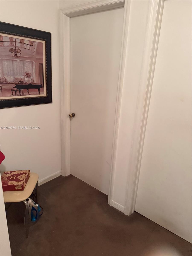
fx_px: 177
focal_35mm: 24
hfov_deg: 56.8
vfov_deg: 71.6
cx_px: 96
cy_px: 128
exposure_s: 1/60
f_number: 1.78
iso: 800
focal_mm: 6.76
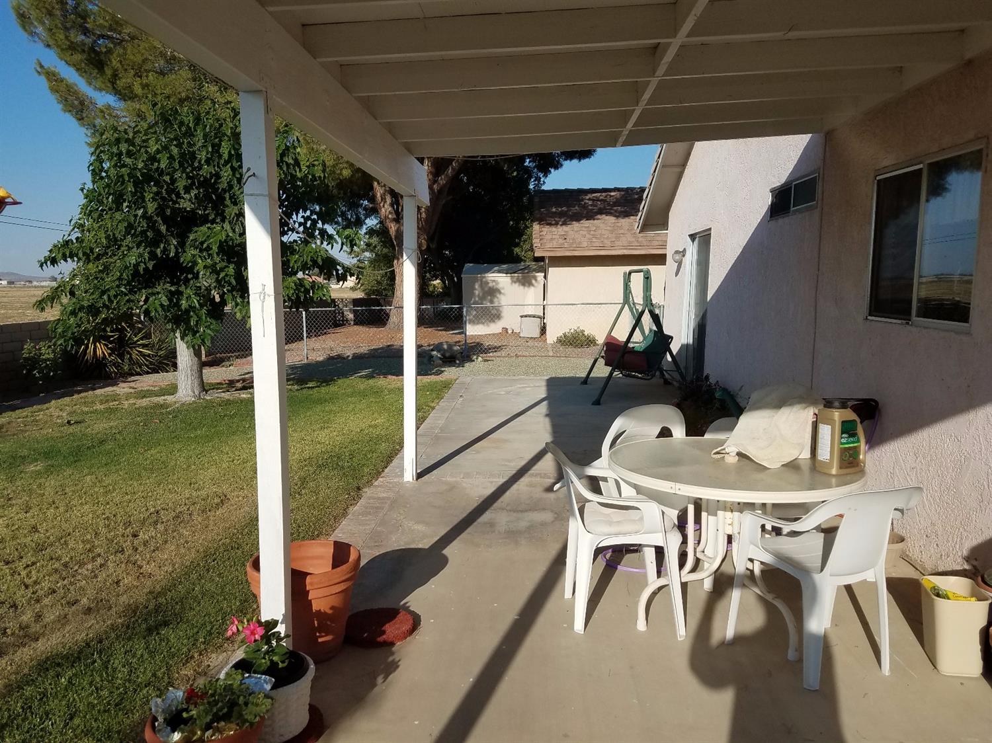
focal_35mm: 26
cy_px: 372
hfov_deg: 67.3
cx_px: 496
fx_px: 745
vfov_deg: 53.0
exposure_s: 1/3048
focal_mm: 4.2
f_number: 1.7
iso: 40
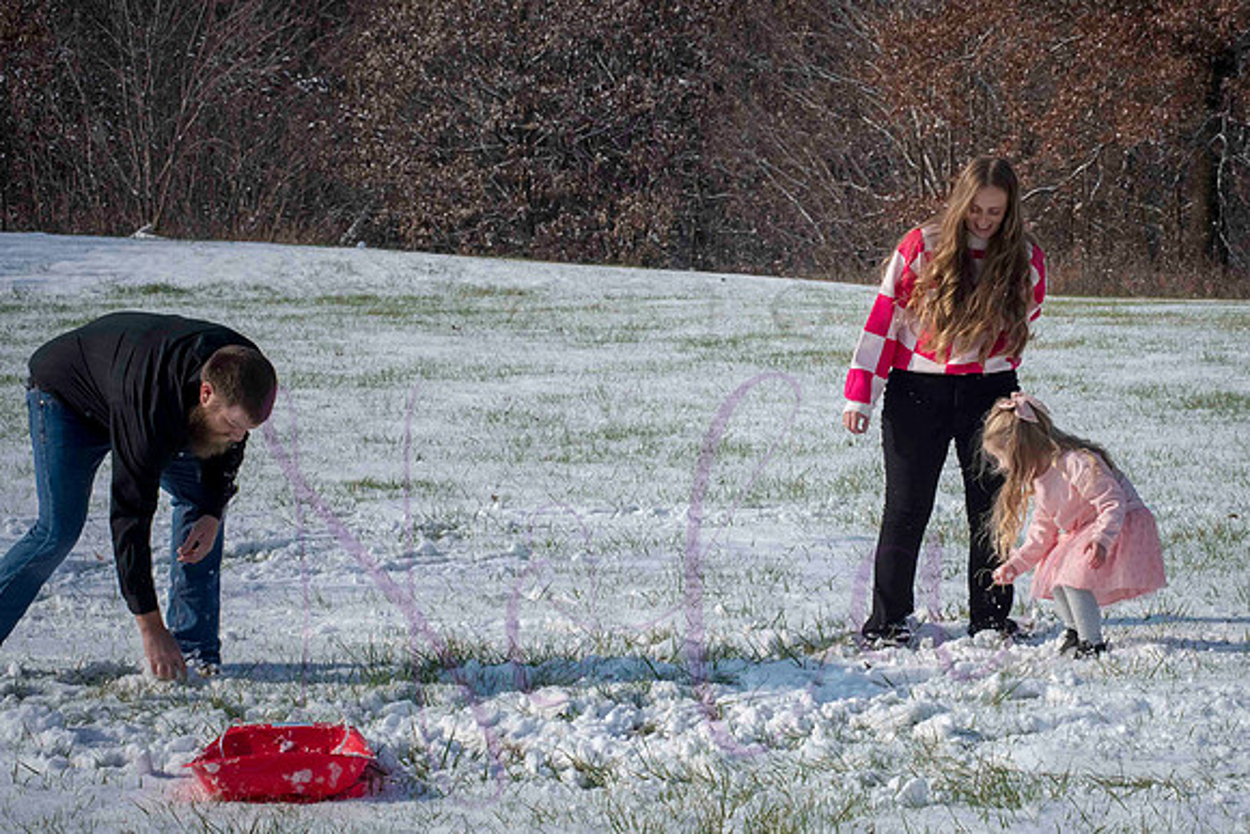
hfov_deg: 19.7
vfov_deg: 13.3
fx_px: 3584
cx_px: 806
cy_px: 406
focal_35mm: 103
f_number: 14
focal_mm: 80
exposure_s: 1/1000
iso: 640
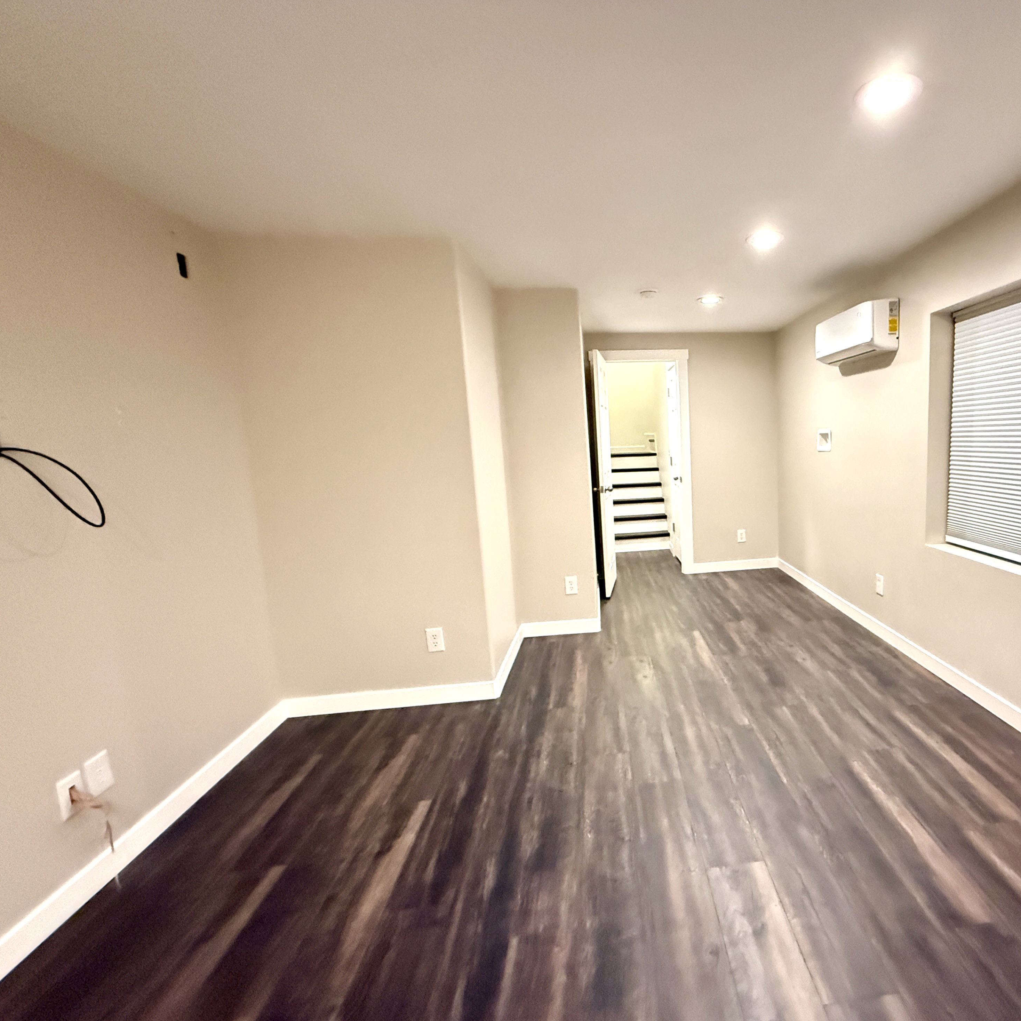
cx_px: 675
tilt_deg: -7.6
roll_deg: +1.9
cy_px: 519
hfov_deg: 81.3
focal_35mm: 17
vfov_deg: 84.0
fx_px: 567
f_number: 2.2
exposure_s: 1/40
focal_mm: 2.22
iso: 1250
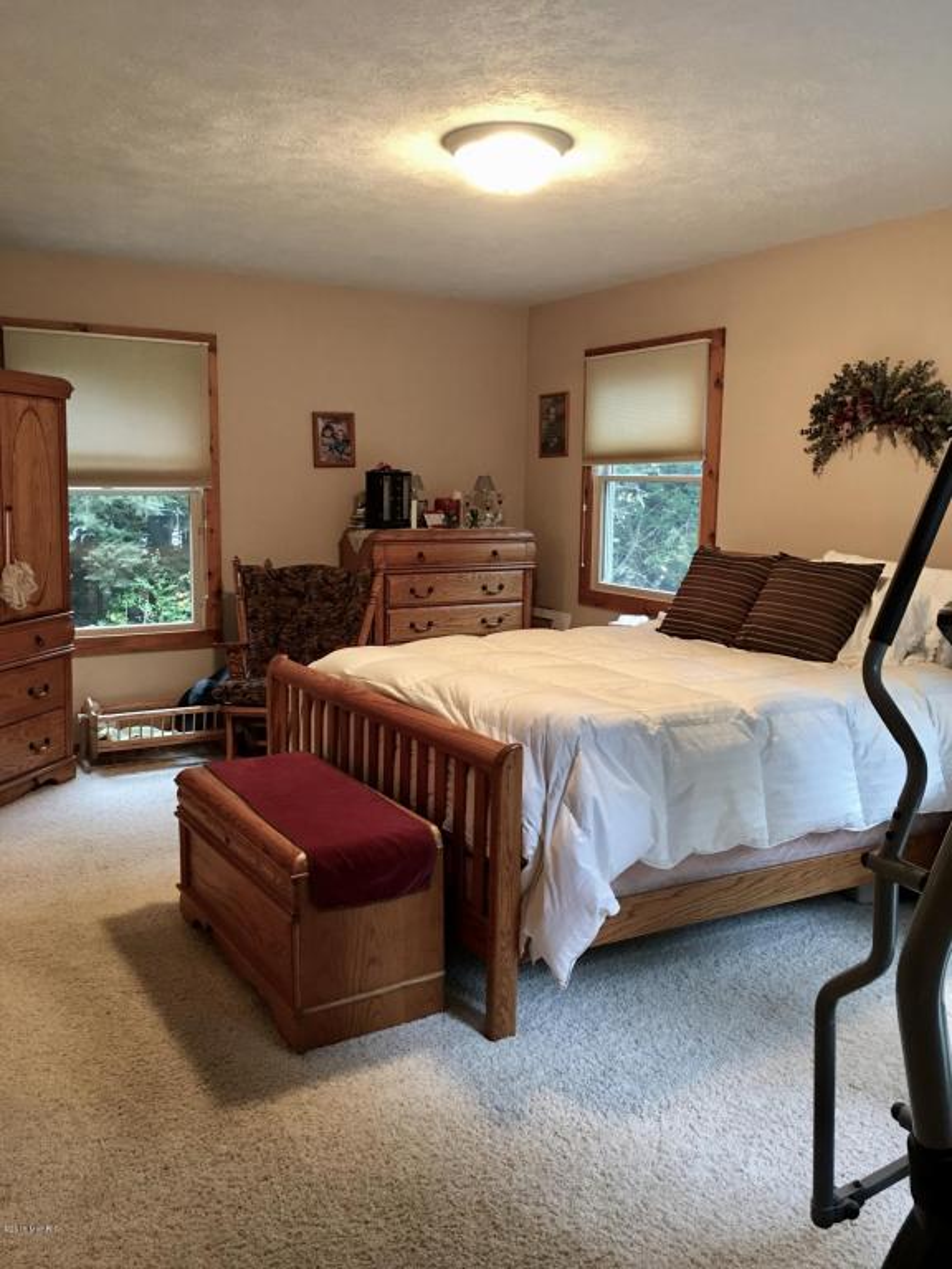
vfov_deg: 61.7
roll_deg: -0.7
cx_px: 476
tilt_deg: -7.6
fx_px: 1063
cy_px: 634
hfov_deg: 48.2
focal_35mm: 29
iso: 64
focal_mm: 4.15
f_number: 2.2
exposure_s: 1/15
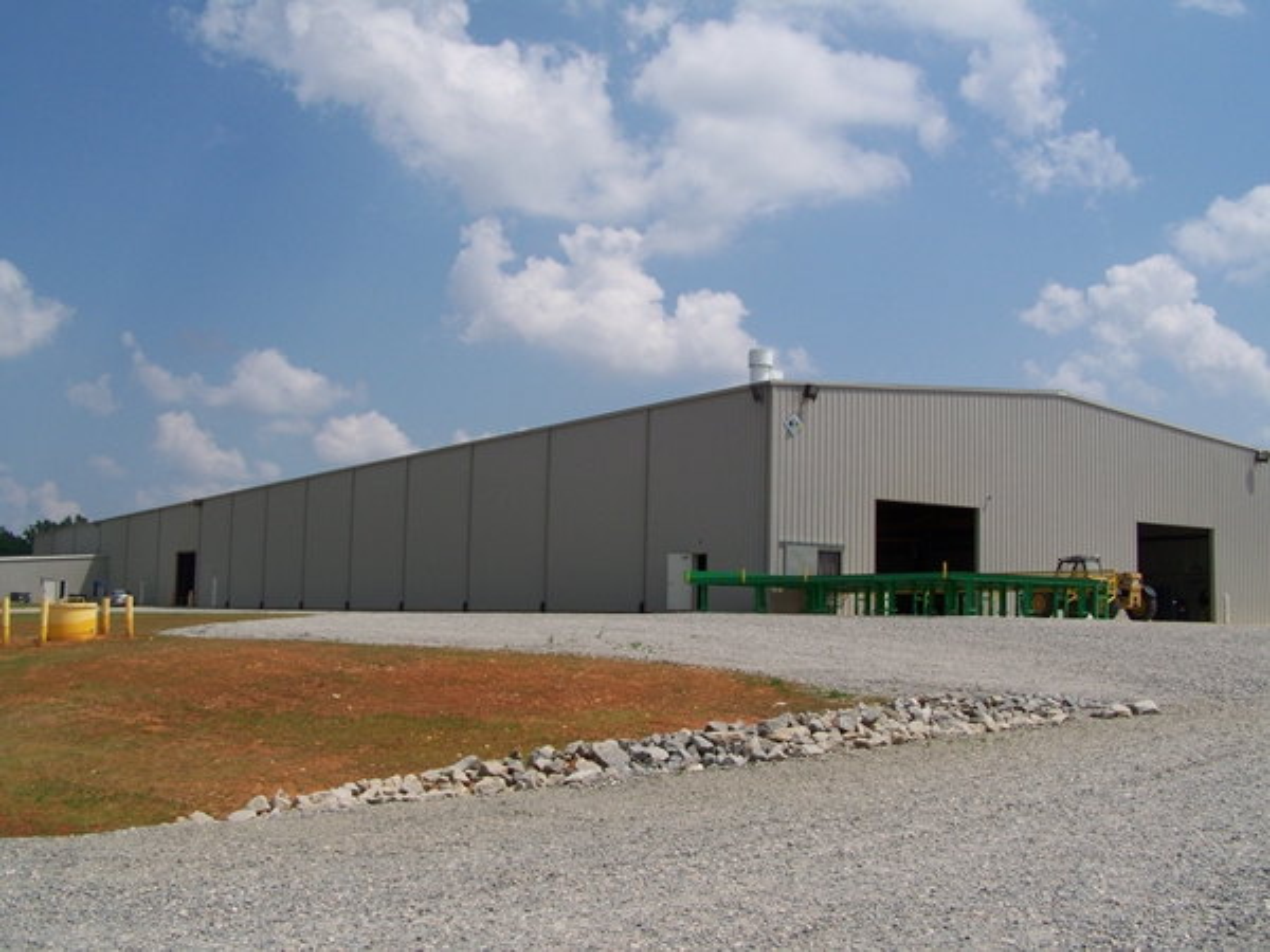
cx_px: 635
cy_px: 476
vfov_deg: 37.7
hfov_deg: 49.0
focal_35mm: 38
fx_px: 1394
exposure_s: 1/640
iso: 64
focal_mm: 6.3
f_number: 5.6
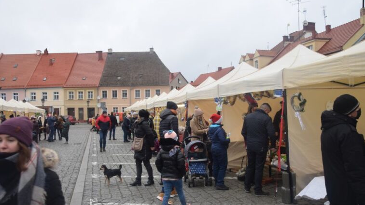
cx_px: 185
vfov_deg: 35.1
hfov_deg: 58.7
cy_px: 103
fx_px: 324
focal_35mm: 34
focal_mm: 21
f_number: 5.6
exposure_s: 1/125
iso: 400
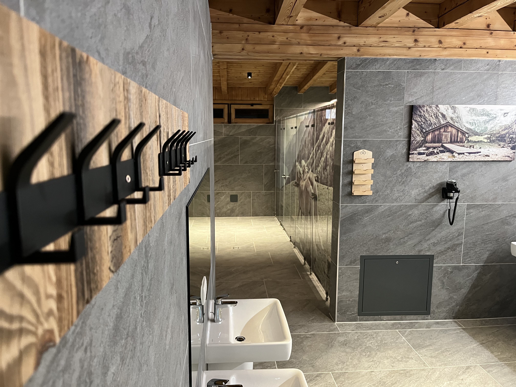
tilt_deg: -8.7
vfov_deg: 53.1
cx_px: 258
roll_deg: +0.3
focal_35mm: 26
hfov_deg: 67.3
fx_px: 388
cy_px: 194
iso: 400
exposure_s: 1/33
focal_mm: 5.1
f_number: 1.6
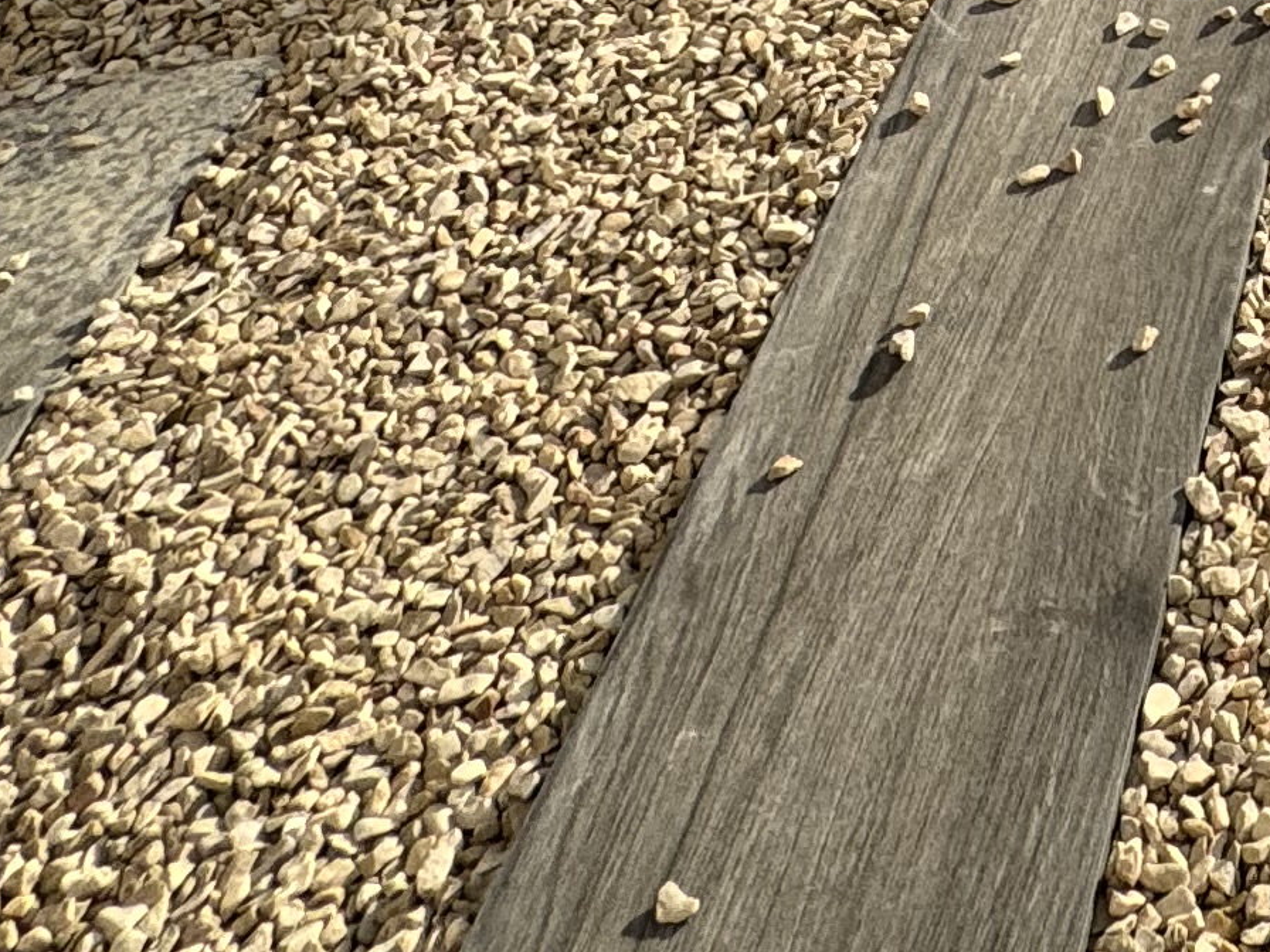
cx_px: 1892
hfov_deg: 24.2
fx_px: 2311
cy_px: -1166
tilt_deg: -5.6
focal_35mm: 63
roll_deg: -0.2
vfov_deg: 15.7
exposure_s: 1/1346
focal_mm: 2.22
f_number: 2.2
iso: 50
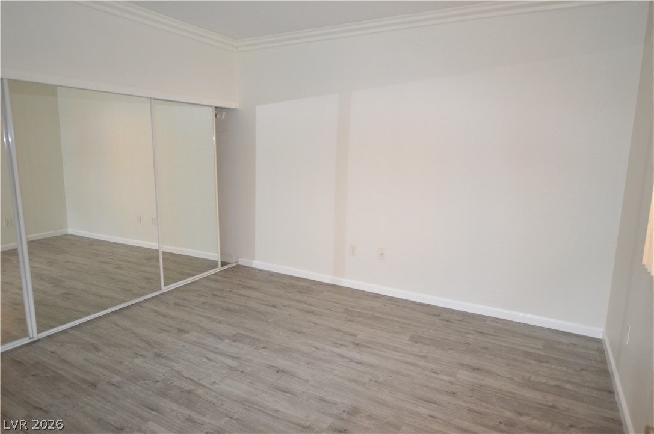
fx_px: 381
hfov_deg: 81.3
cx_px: 327
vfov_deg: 59.4
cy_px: 217
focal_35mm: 21
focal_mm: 14
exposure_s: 1/60
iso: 640
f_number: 3.5
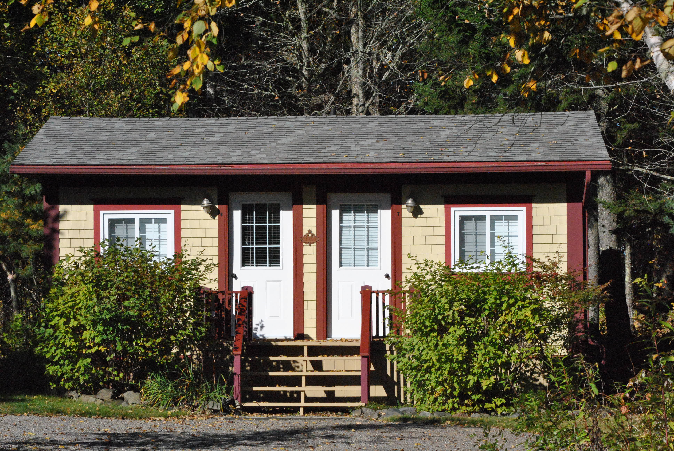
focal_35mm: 128
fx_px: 2390
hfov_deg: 16.1
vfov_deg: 10.8
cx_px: 337
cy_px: 226
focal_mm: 85
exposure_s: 1/2500
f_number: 14
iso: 1600
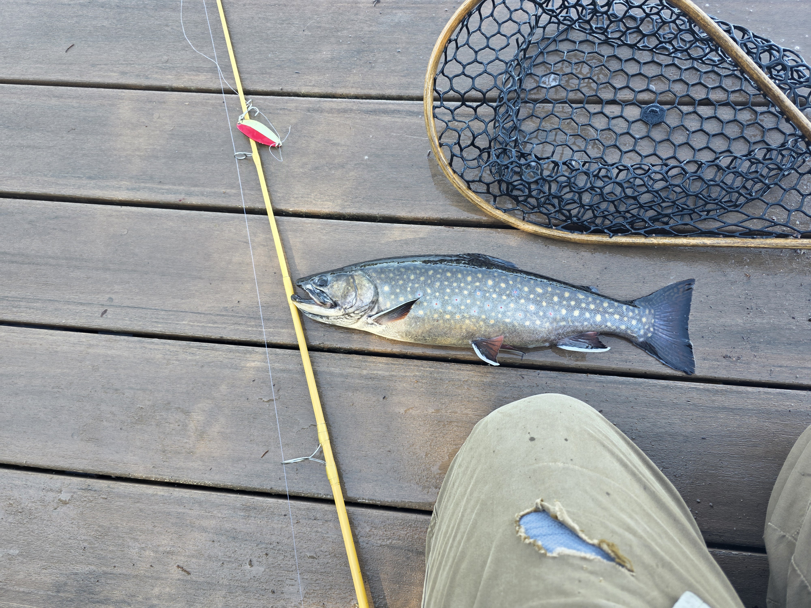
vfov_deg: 58.9
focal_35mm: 23
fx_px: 539
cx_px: 406
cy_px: 304
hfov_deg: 73.9
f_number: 1.7
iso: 100
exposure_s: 1/182
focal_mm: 6.3
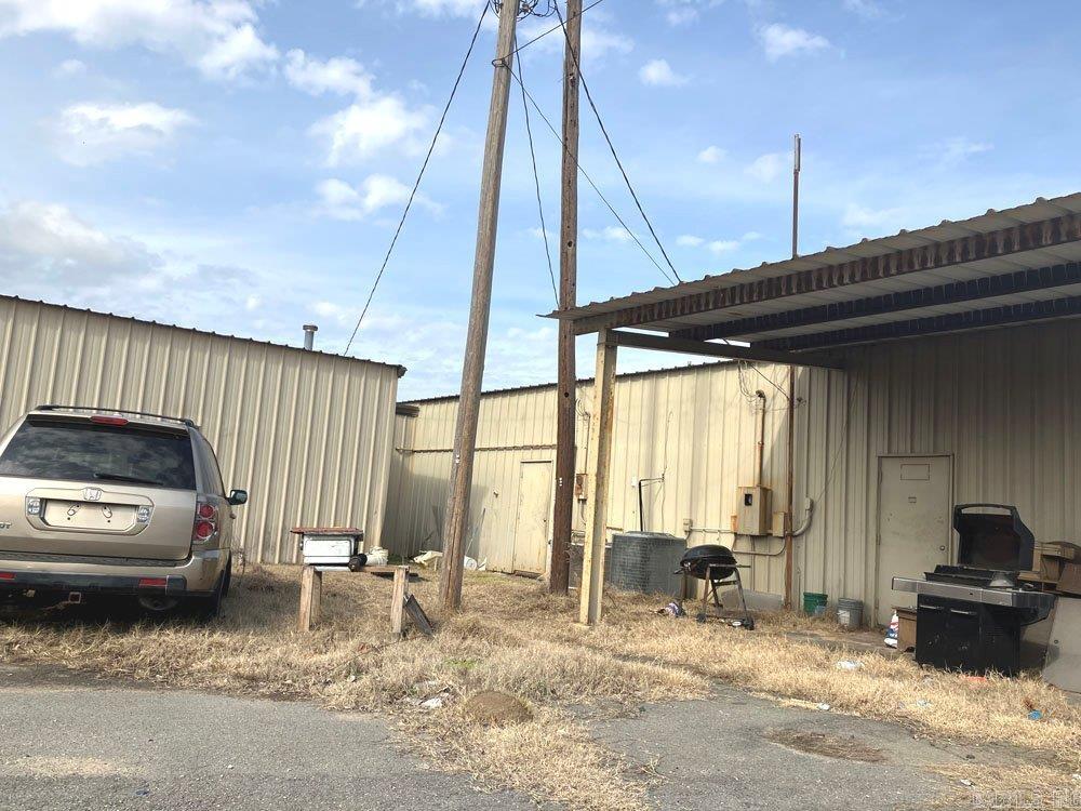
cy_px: 406
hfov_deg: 63.4
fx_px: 874
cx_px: 540
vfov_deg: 49.7
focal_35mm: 28
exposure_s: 1/2114
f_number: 1.8
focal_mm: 3.99
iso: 32
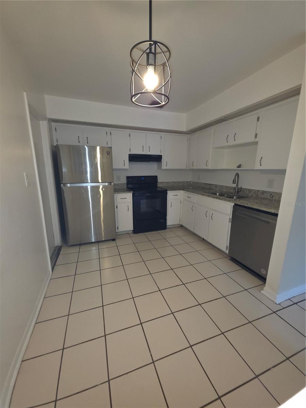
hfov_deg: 89.9
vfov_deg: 106.2
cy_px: 204
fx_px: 153
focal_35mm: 13
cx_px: 153
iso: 250
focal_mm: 2.2
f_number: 1.9
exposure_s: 1/30
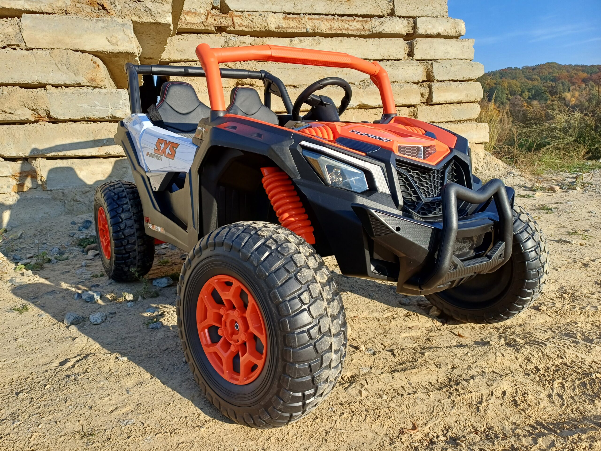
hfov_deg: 69.4
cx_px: 300
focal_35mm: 25
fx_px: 434
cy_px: 226
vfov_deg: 54.9
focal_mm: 4.65
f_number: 1.8
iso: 50
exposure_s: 1/677
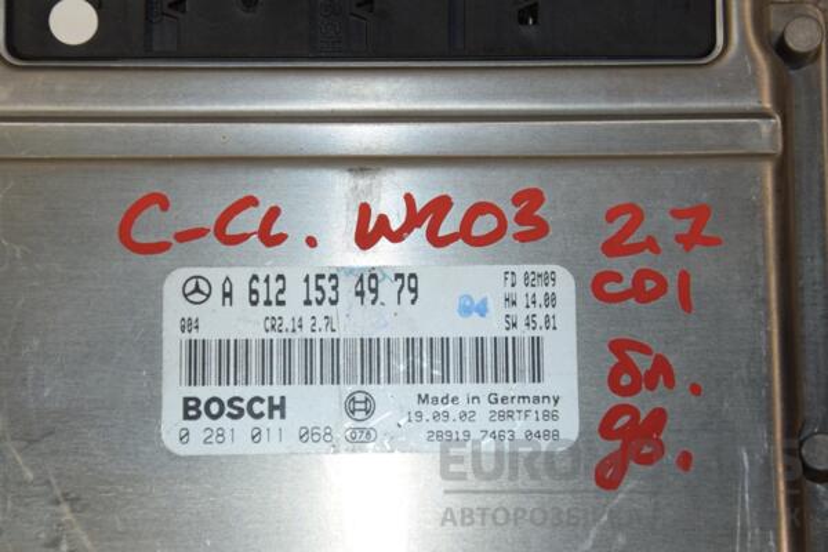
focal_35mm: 120
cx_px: 414
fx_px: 2760
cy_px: 276
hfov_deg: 17.1
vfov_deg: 11.4
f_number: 9
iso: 800
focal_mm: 80
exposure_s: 1/200
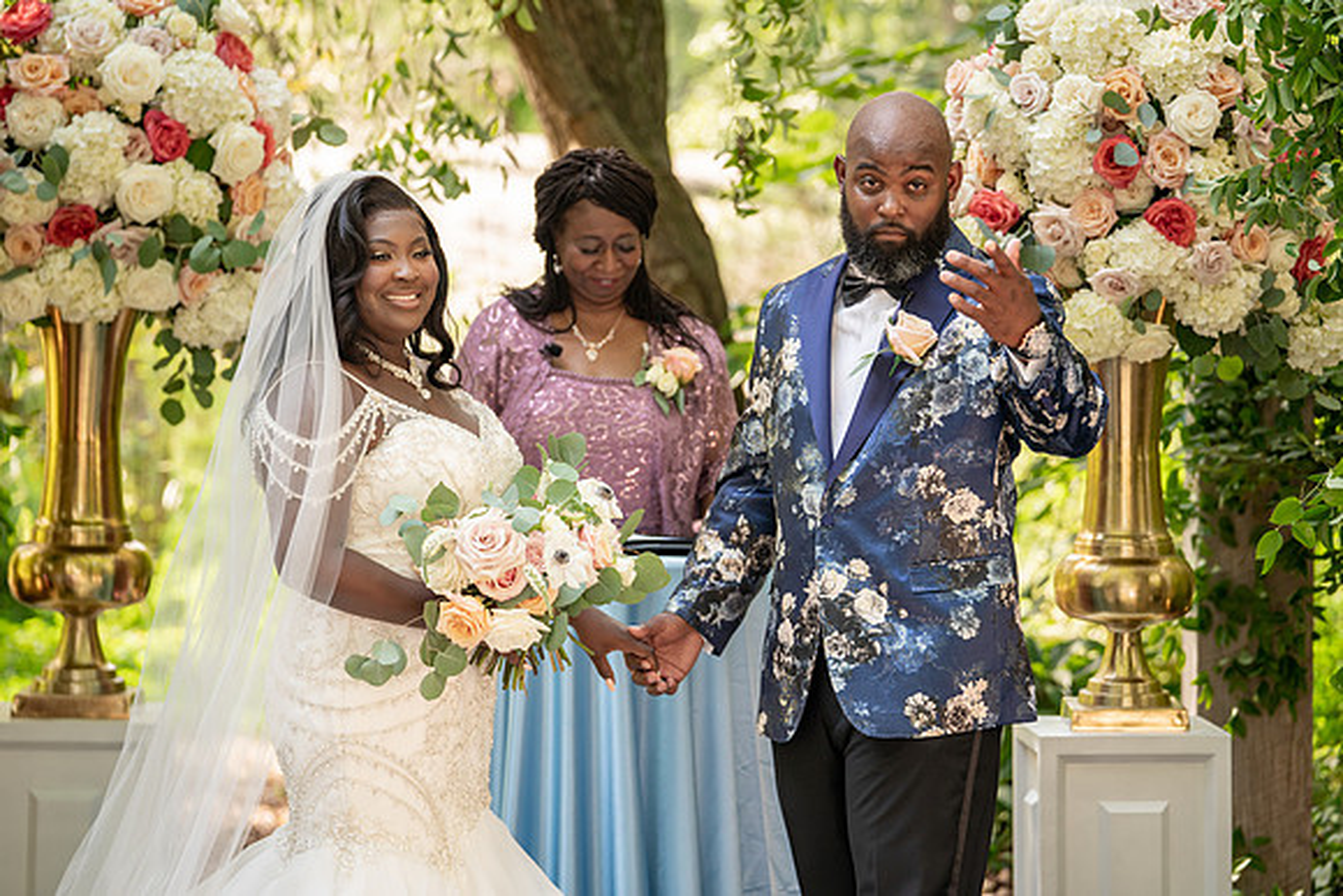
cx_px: 694
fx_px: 4935
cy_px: 433
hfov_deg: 15.5
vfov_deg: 10.4
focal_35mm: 132
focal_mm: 128
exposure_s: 1/200
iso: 400
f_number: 4
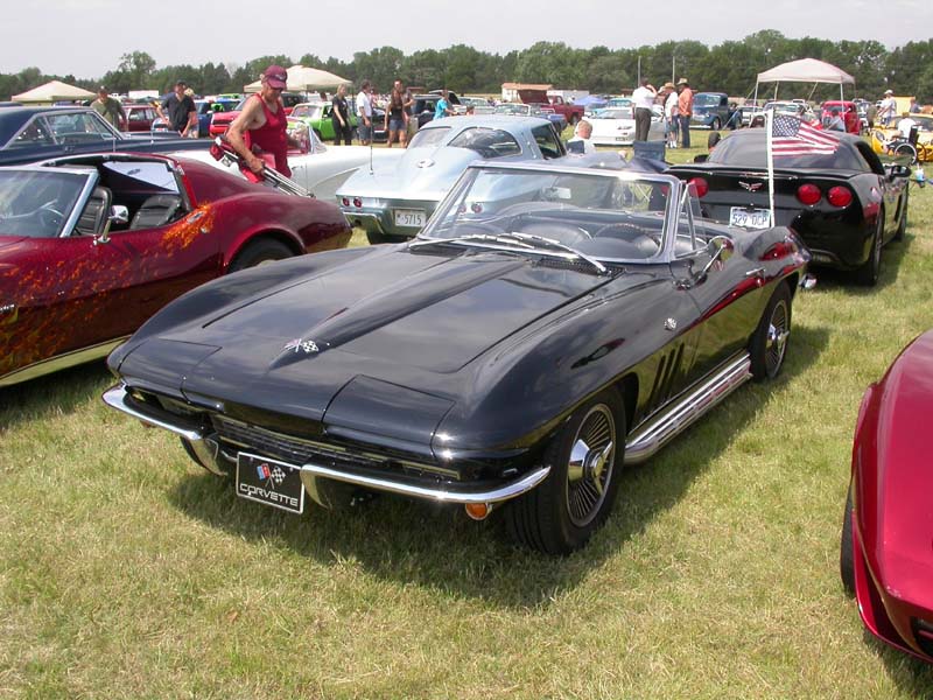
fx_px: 1024
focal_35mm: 38
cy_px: 350
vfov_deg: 37.7
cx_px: 466
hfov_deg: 49.0
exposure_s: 1/282
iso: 100
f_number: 6.7
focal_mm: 7.85
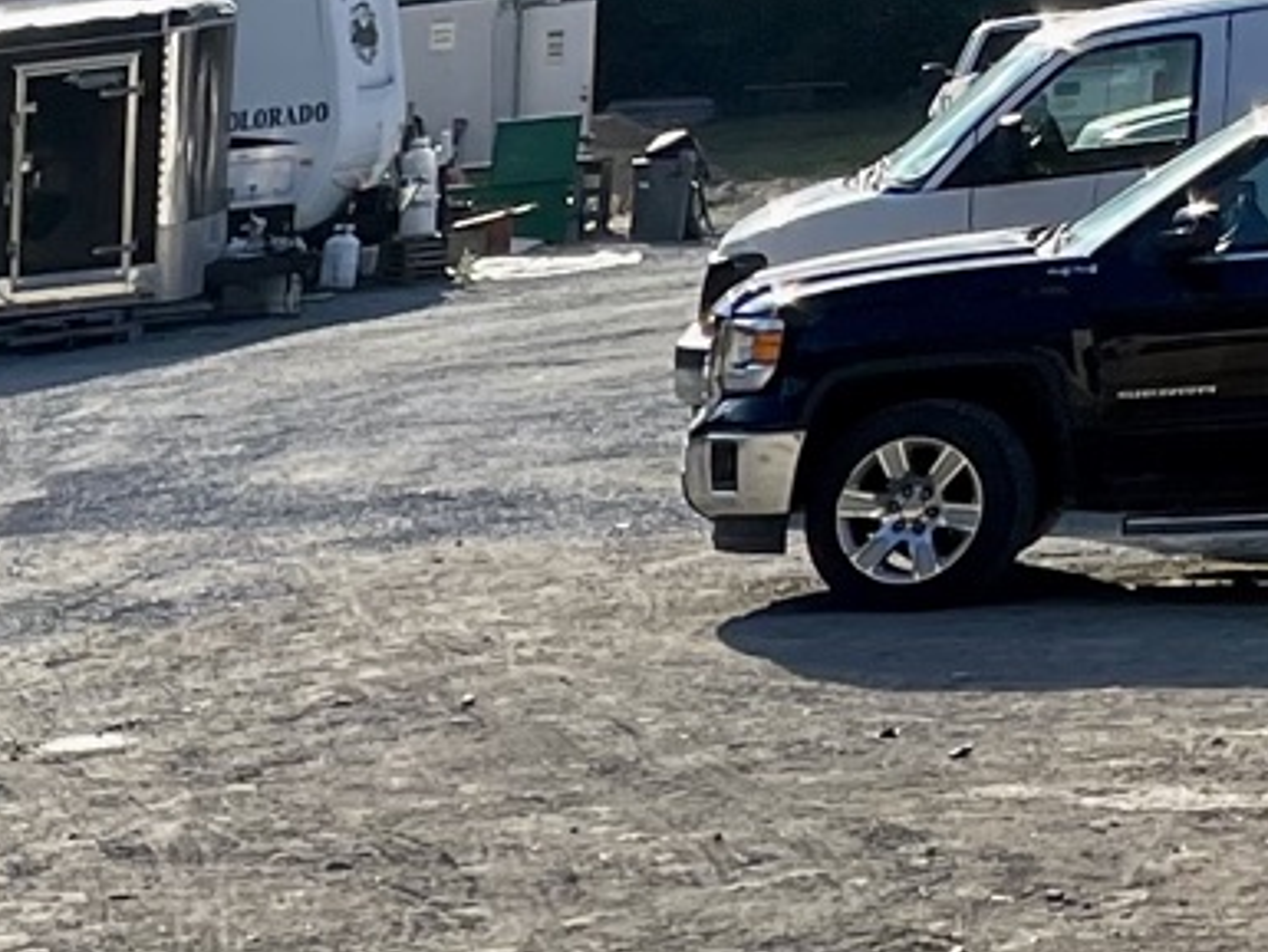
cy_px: 2395
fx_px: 4947
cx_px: -1811
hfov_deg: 11.8
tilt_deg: -24.5
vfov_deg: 9.6
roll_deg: +6.5
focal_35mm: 135
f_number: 1.6
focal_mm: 5.1
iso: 32
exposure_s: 1/2545
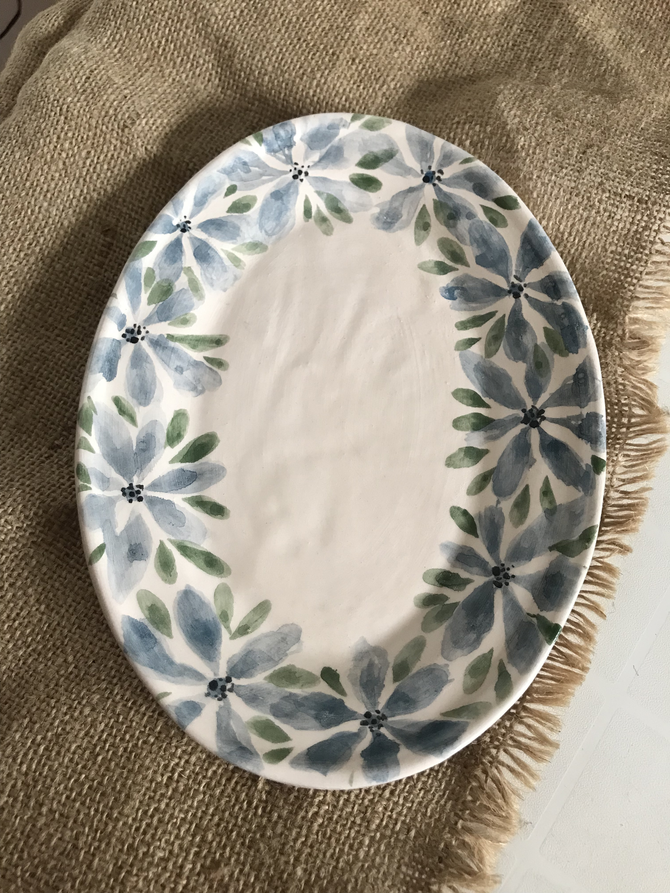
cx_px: 335
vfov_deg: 63.4
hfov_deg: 49.7
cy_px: 446
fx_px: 723
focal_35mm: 28
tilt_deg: -68.9
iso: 50
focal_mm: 3.99
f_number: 1.8
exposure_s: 1/17
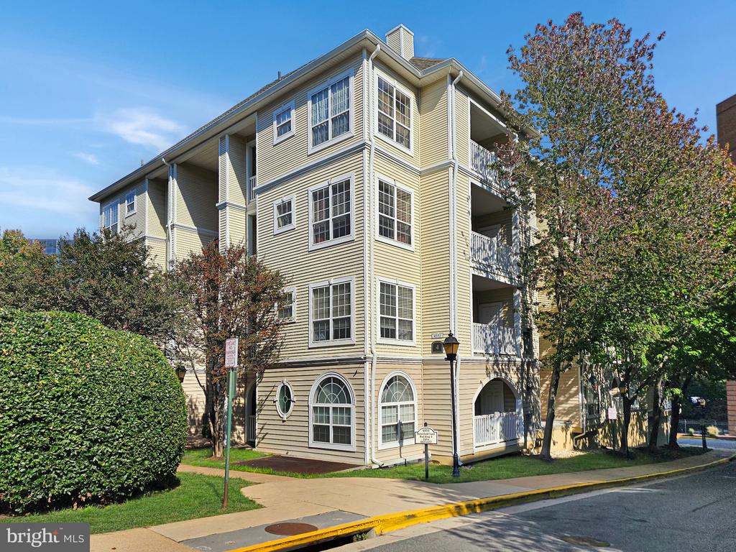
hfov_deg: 73.9
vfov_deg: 58.9
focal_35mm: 23
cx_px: 368
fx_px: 489
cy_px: 276
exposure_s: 1/1304
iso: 10
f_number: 1.7
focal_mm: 6.3
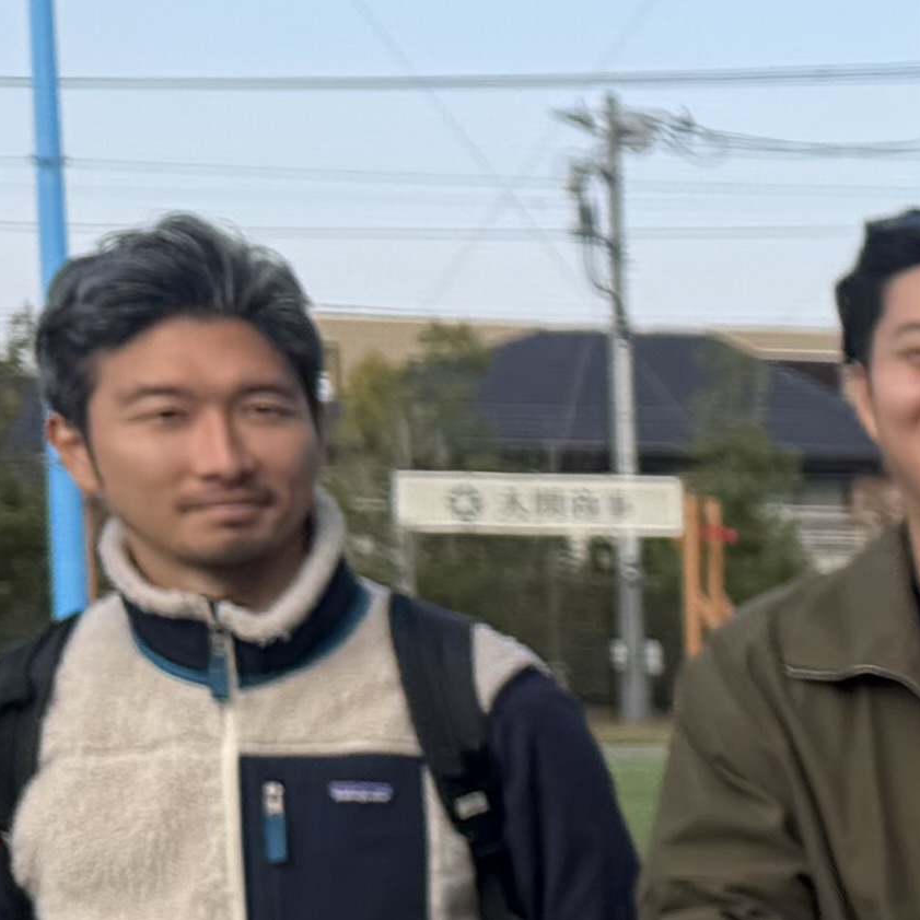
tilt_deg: -6.8
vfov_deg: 11.9
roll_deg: -0.9
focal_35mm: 144
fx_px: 4330
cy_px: 1117
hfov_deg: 9.7
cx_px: 2666
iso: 80
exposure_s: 1/2299
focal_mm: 6.76
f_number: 1.78
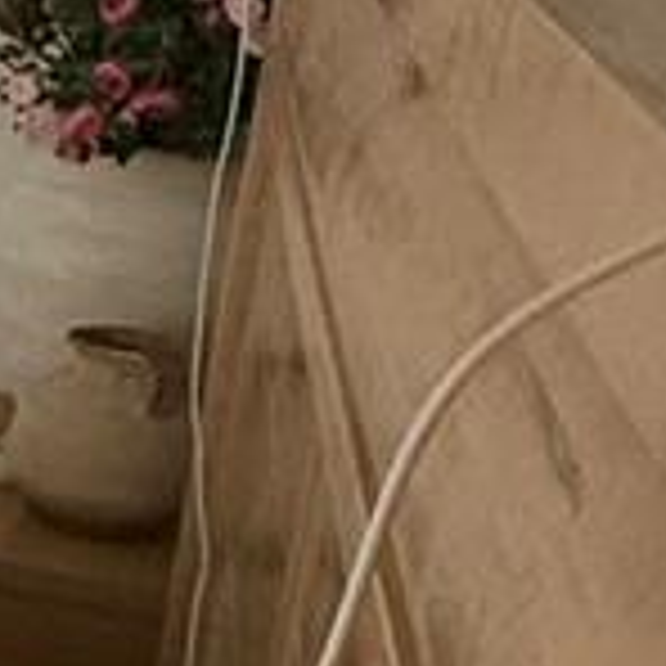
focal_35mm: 100
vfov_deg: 17.4
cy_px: 315
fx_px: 2177
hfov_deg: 12.1
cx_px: -1125
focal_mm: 2.22
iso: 320
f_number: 2.2
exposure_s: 1/68
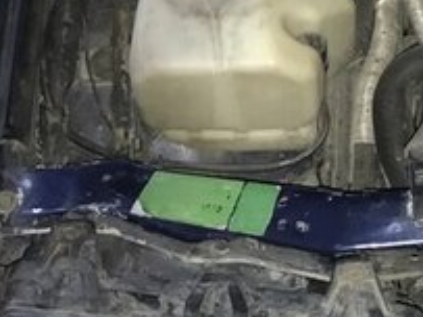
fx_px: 1111
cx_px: 650
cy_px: -74
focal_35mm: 91
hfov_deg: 18.8
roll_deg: -9.1
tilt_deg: -36.6
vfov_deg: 15.6
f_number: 1.8
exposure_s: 1/17
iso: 64
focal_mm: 3.99
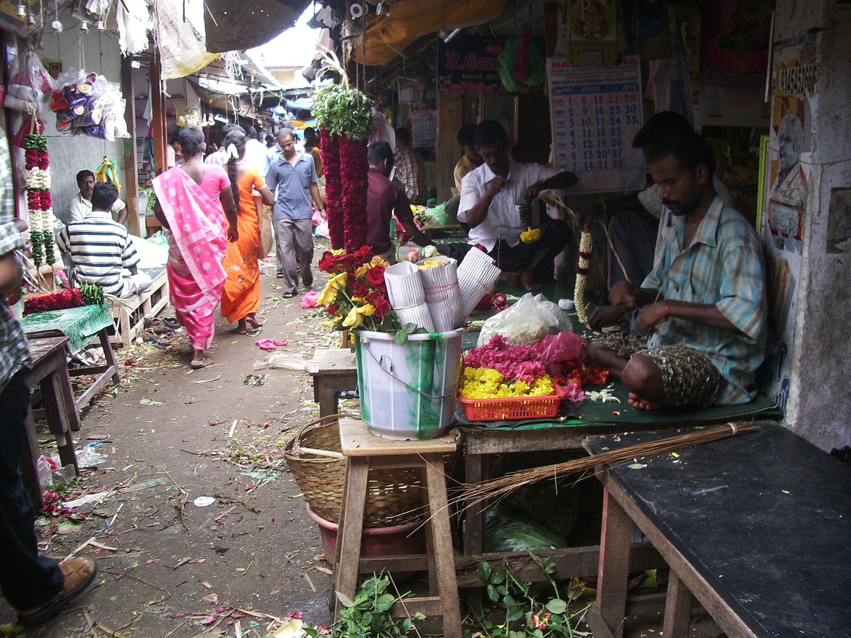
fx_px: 860
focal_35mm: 35
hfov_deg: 52.6
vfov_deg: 40.7
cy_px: 319
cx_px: 426
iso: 100
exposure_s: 1/80
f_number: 2.6
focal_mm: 5.8
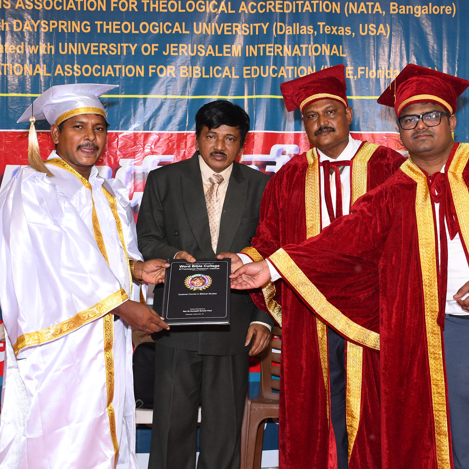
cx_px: 270
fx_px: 950
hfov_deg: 27.7
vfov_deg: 27.7
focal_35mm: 62
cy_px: 233
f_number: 5.6
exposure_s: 1/125
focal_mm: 32
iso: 800
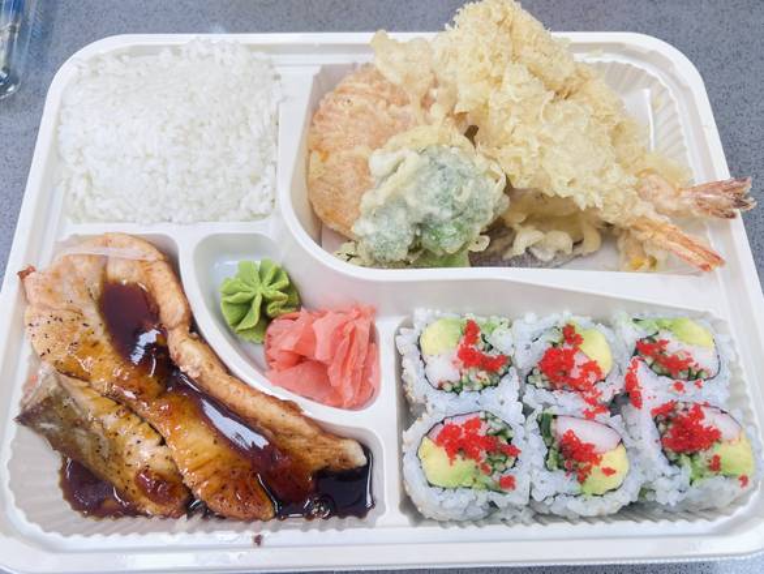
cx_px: 382
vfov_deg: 53.1
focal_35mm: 26
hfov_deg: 67.3
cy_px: 287
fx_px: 574
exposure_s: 1/120
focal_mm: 5.7
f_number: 1.5
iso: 100
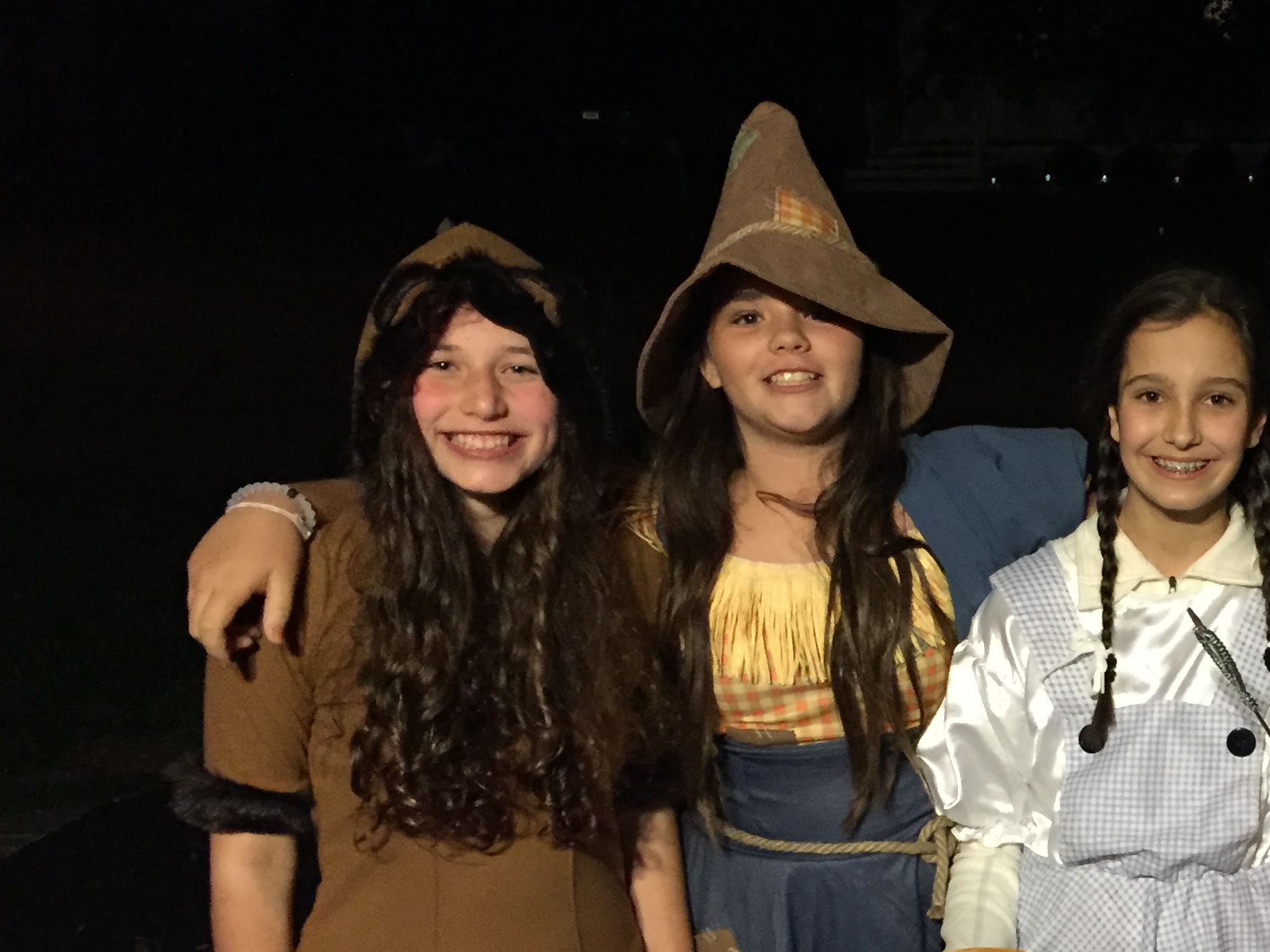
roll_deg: +1.0
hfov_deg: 31.5
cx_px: 1242
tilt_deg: -17.3
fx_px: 2091
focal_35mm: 57
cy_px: 788
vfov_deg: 25.1
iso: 250
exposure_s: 1/15
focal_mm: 4.15
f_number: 2.2
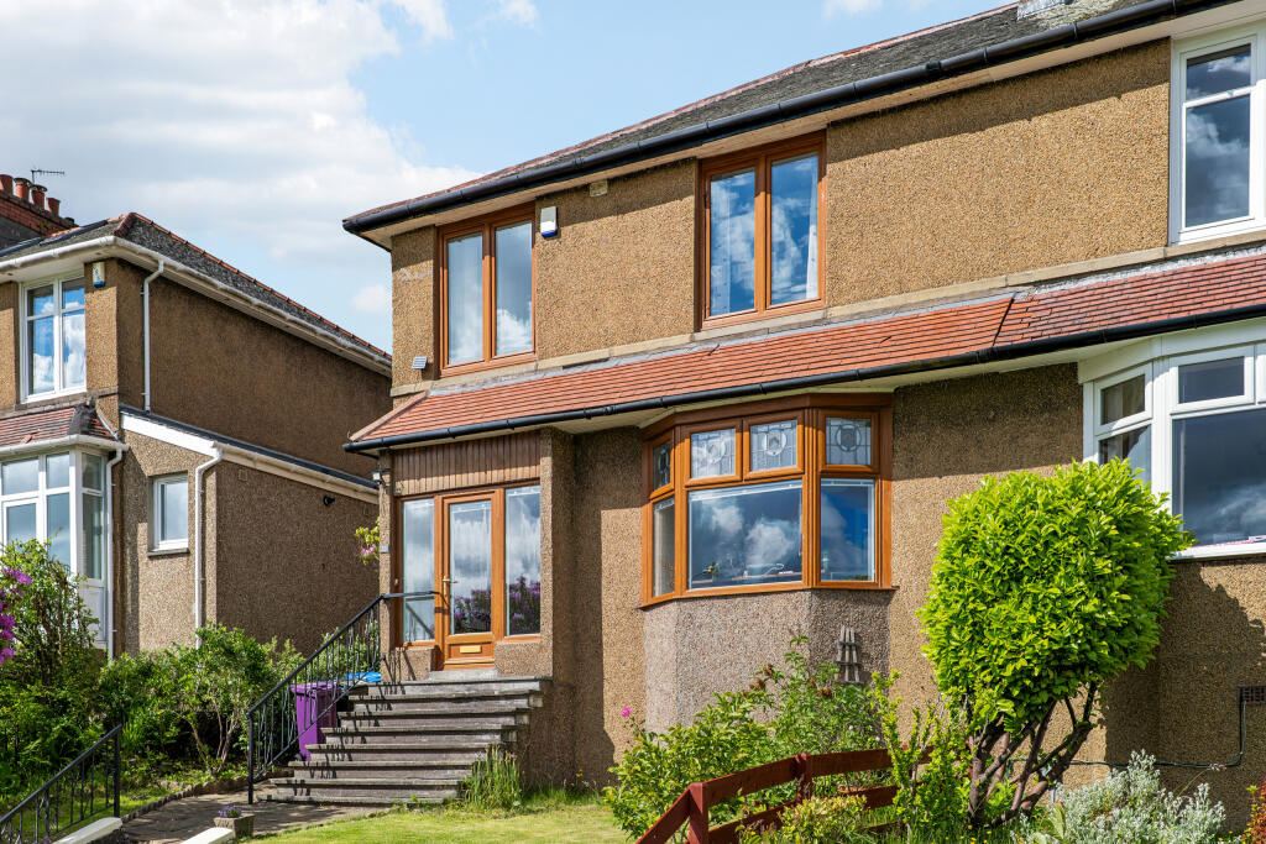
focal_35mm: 35
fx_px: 1231
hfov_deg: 54.4
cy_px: 422
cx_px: 633
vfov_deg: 37.9
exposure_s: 1/100
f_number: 8
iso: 100
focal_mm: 35
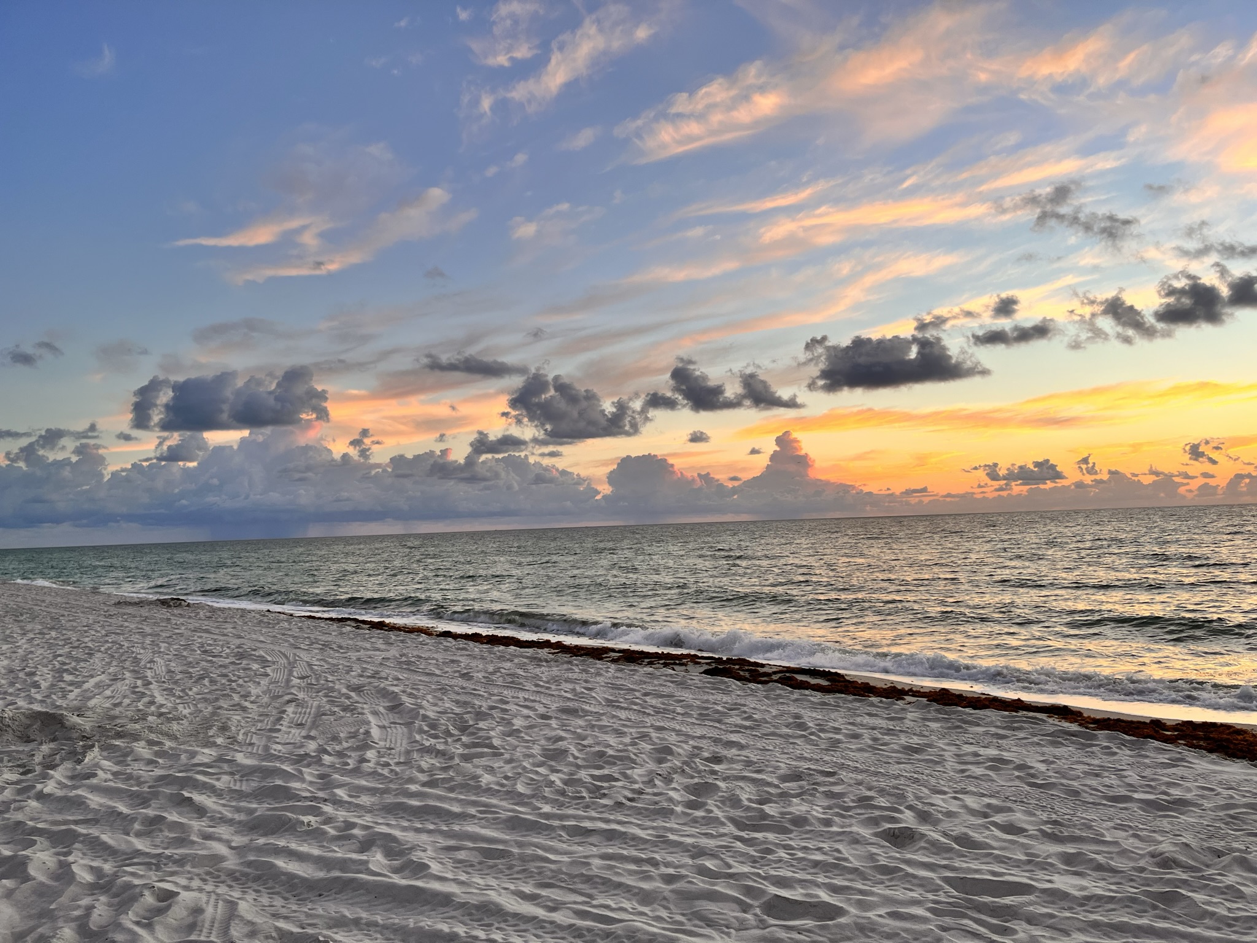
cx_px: 628
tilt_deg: +2.6
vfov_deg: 53.1
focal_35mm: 26
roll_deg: +2.2
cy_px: 472
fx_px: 944
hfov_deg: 67.3
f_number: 1.6
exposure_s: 1/350
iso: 50
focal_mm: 5.1
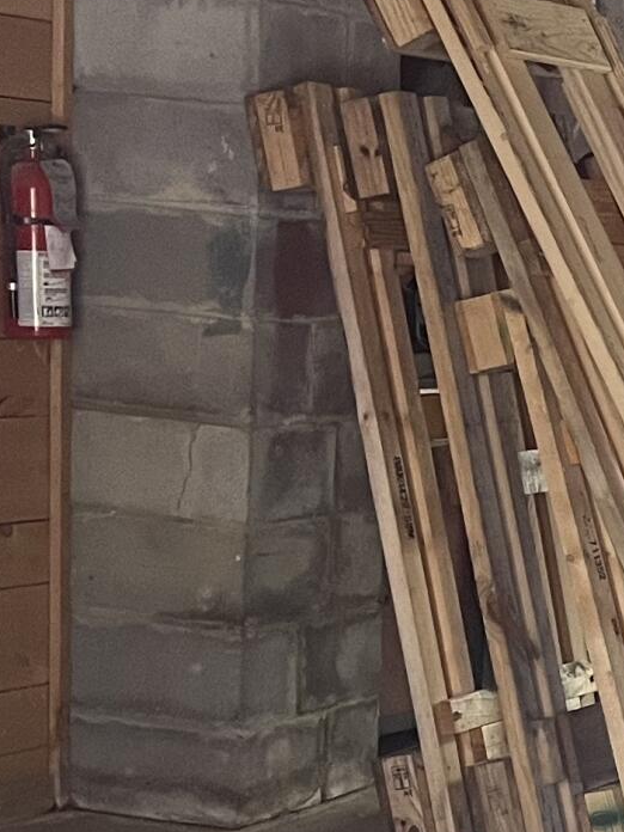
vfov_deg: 17.5
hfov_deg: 11.3
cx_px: 1421
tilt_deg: -7.8
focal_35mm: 112
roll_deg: -4.3
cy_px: 619
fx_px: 2692
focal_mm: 5.1
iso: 200
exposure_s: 1/60
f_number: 1.6
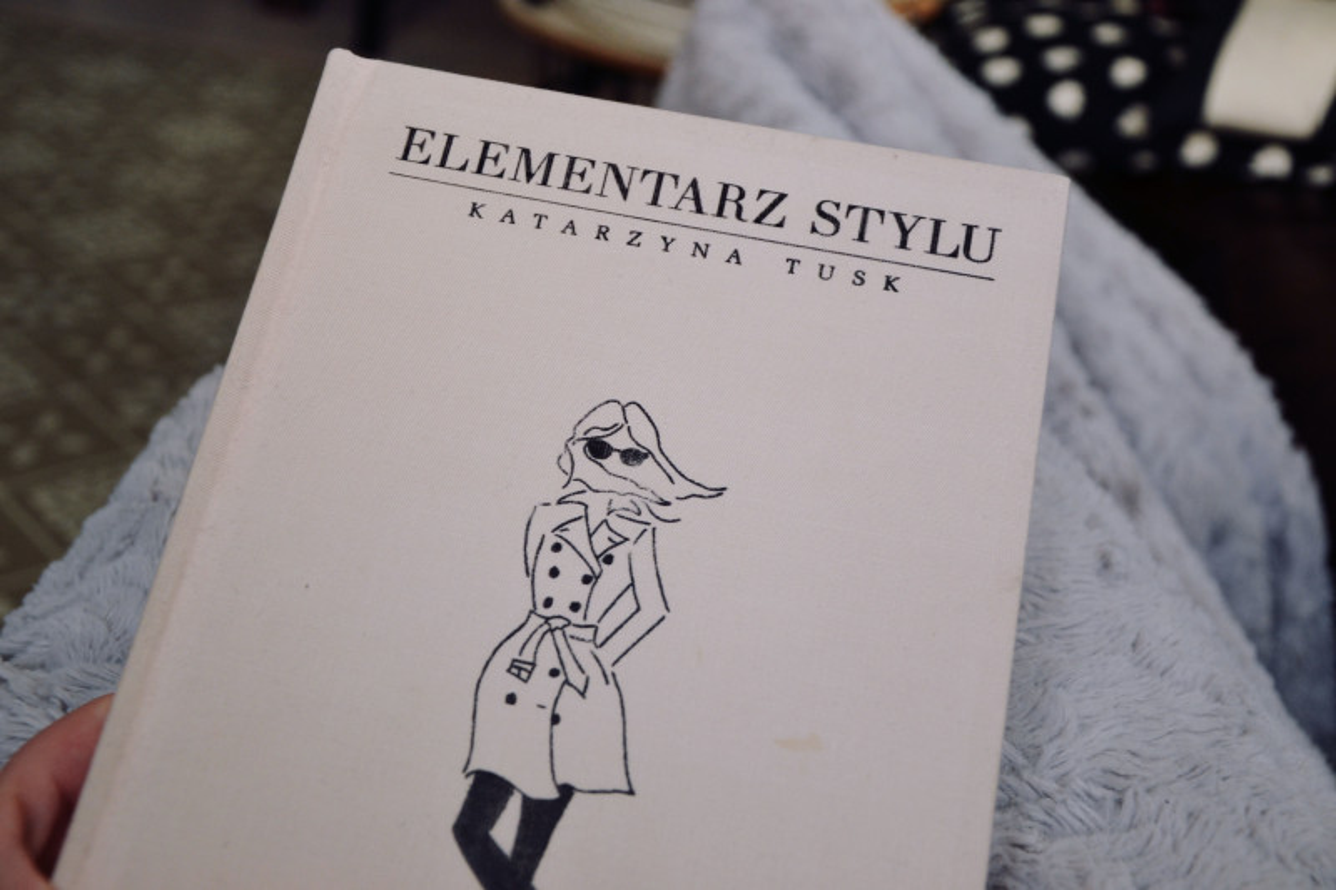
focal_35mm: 45
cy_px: 445
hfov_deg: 43.6
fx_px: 1670
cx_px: 668
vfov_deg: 29.9
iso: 400
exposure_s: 1/80
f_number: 4.2
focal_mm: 30
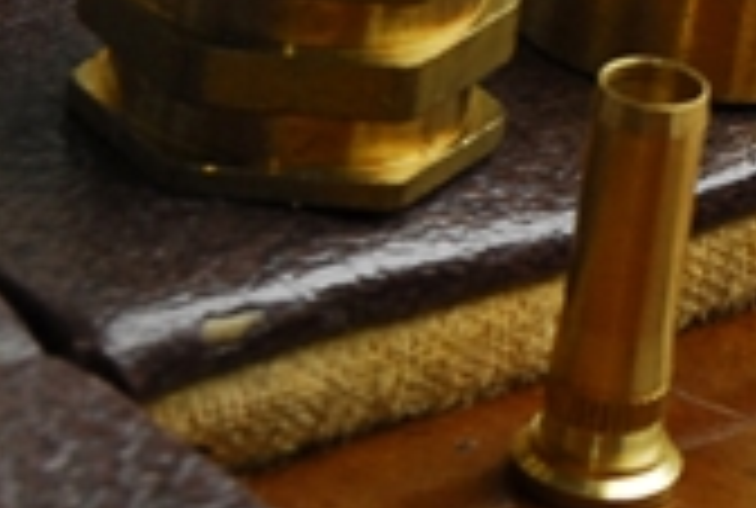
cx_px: 1532
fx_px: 9244
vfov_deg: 3.1
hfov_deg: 4.6
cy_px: -238
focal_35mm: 439
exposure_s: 1/50
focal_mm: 66
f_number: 16
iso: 400
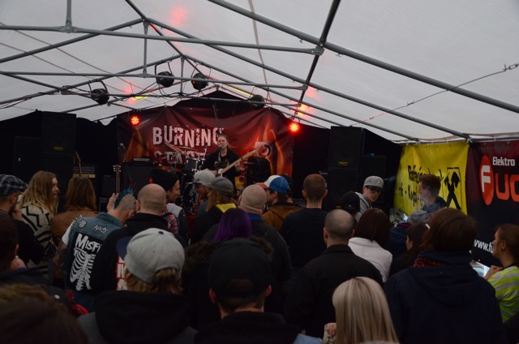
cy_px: 172
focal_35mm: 42
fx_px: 604
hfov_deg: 46.5
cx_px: 260
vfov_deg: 31.8
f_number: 5
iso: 2000
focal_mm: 28
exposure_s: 1/400
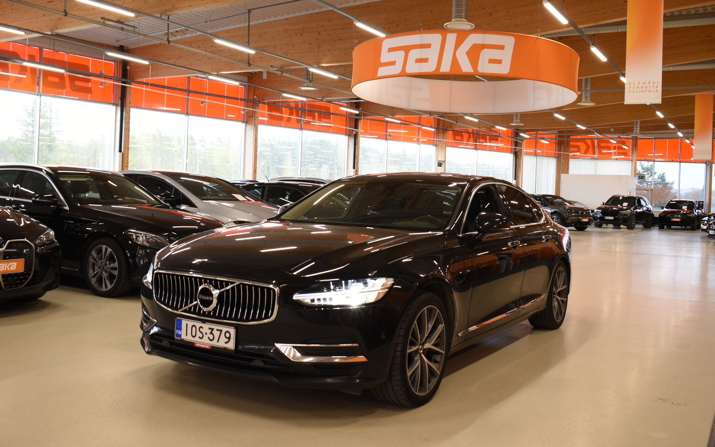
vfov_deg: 37.3
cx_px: 359
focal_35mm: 34
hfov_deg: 56.7
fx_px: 663
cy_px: 212
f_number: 5.6
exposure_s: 1/10
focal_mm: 22
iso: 100
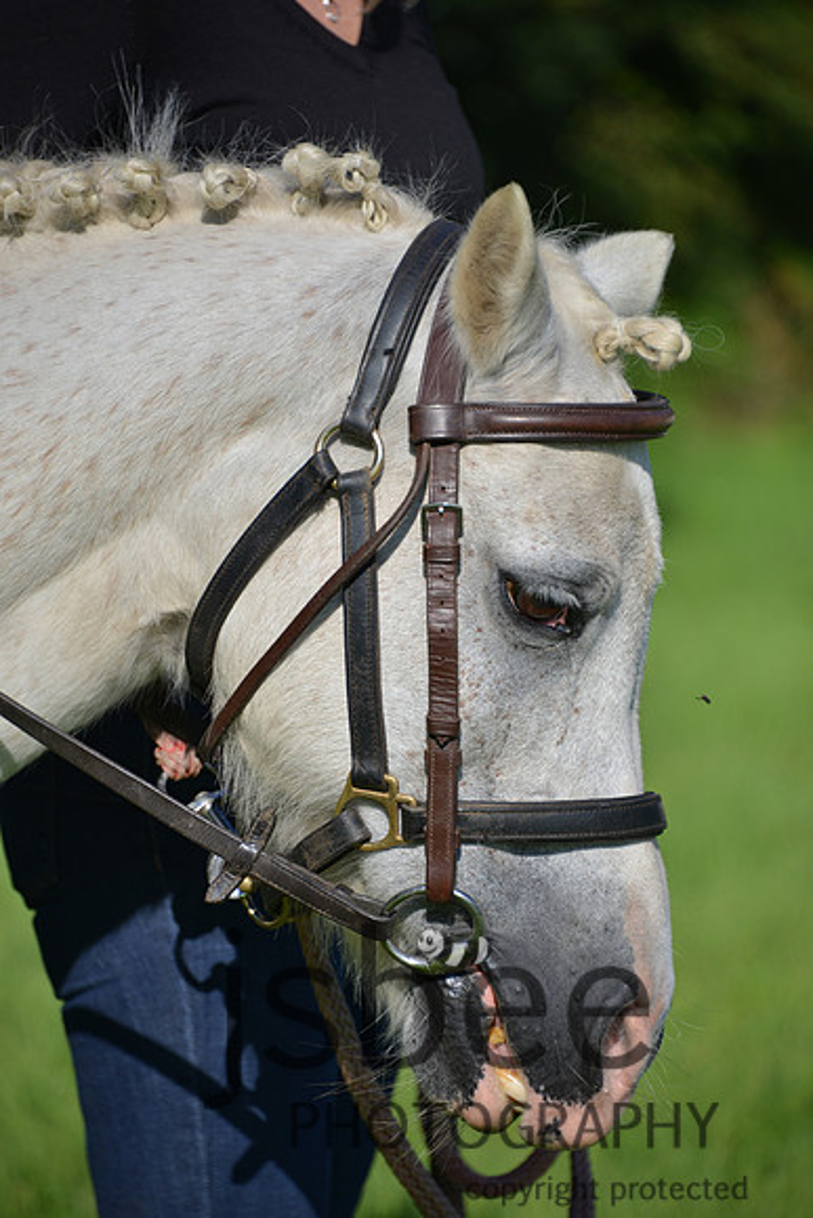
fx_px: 8463
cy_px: 609
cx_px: 406
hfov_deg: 5.5
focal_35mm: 250
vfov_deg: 8.2
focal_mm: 250
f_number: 5.6
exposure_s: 1/1250
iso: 200
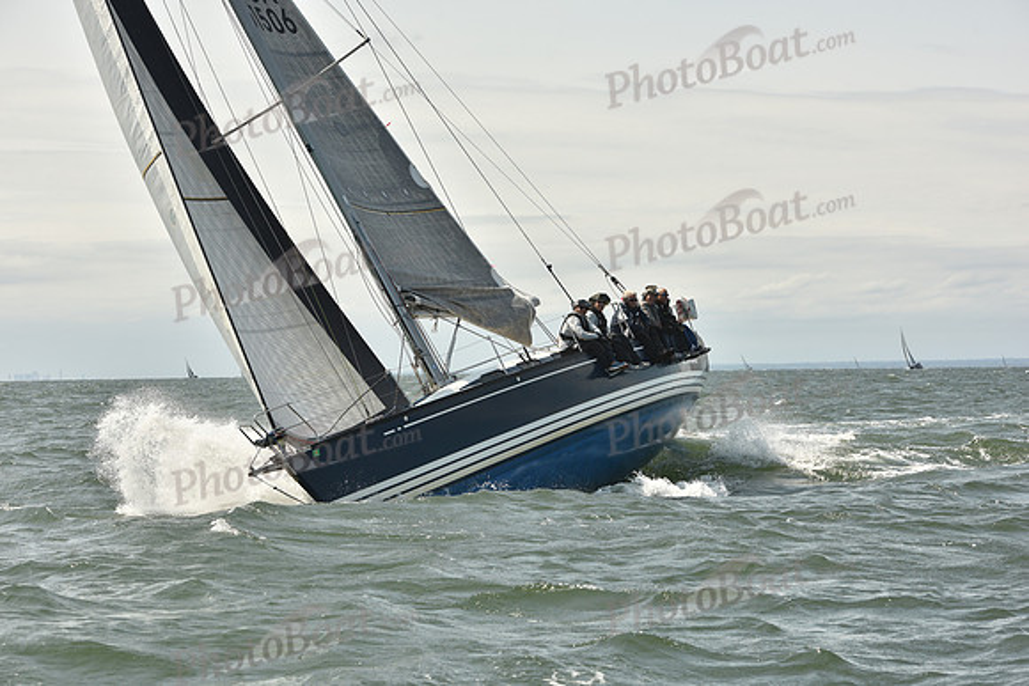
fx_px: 2802
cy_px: 343
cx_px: 514
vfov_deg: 14.0
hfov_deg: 20.8
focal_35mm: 98
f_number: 9
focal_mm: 98
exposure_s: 1/800
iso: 250
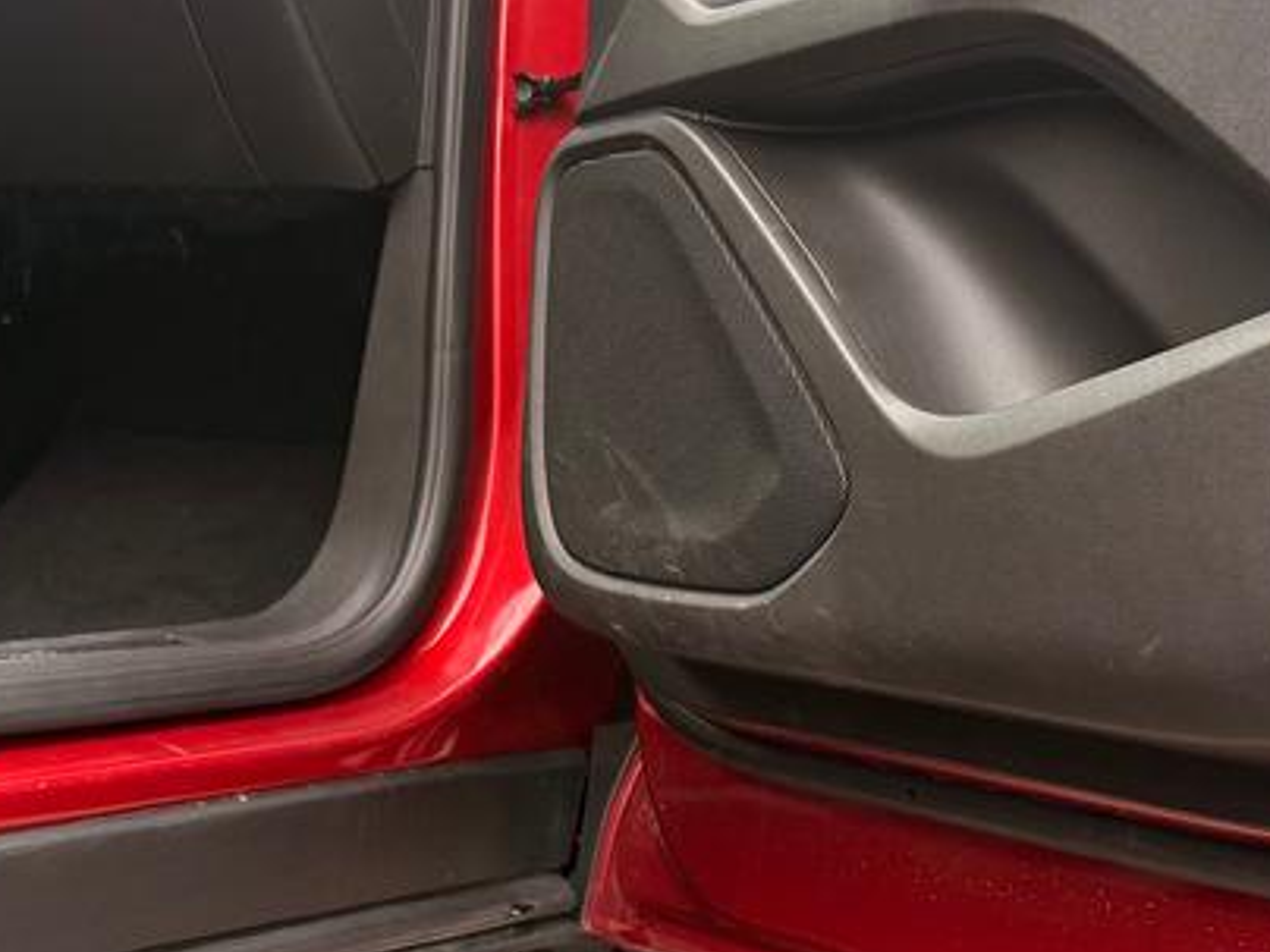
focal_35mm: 76
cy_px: 399
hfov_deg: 25.6
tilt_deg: -2.0
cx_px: 509
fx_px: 2788
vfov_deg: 19.4
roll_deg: -1.9
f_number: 1.78
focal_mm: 6.76
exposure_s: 1/665
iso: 100
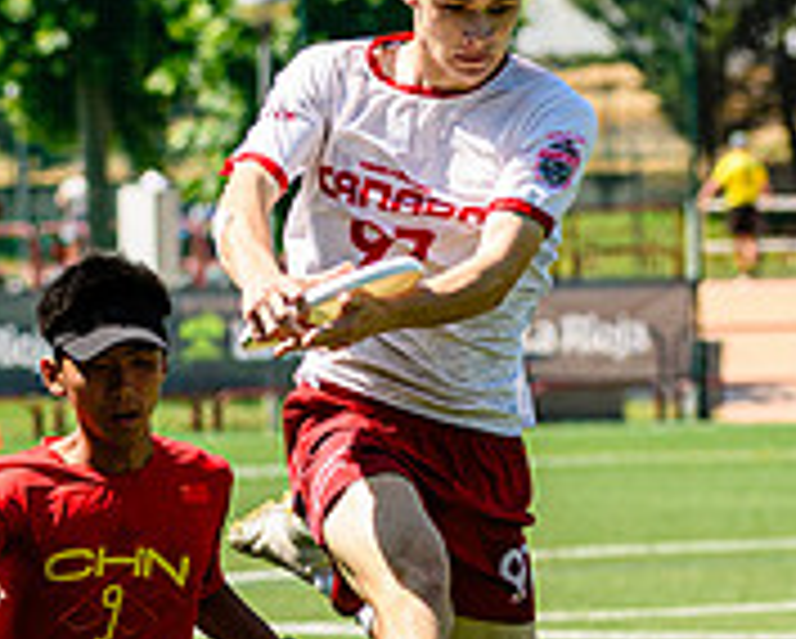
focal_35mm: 470
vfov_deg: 3.3
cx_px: 490
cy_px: 569
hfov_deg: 4.1
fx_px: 11085
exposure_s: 1/2500
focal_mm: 102
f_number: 4
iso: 400
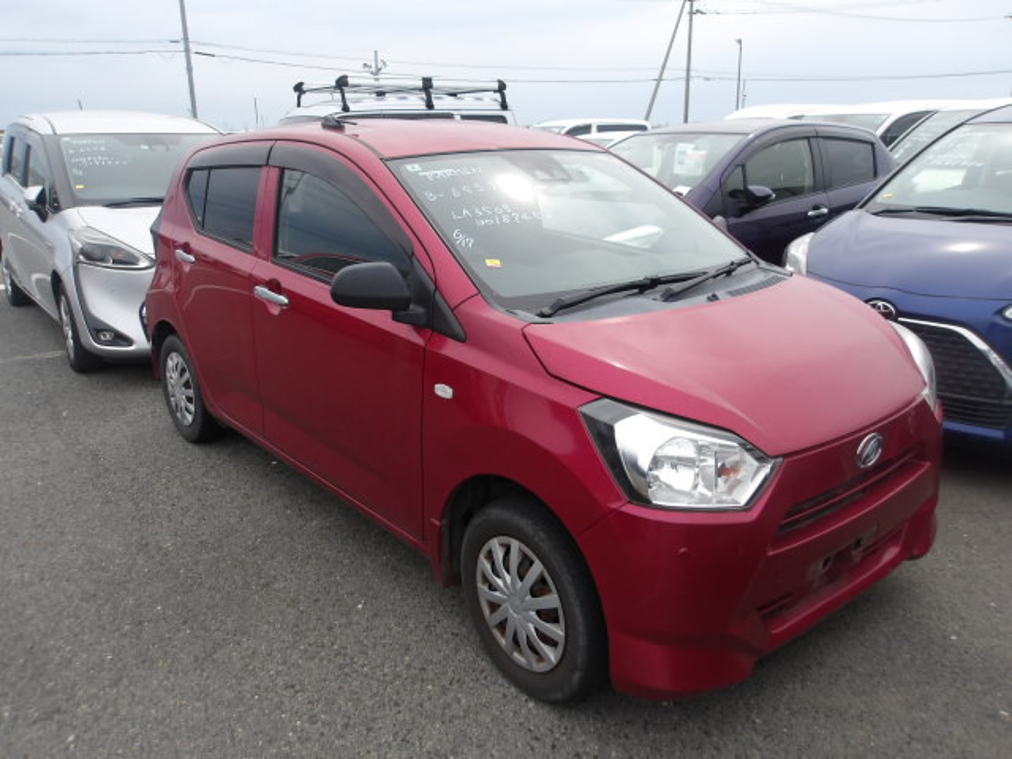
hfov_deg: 65.3
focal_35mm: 27
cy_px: 380
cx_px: 506
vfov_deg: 51.4
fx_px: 789
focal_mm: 4.9
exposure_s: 1/718
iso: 100
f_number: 3
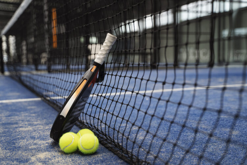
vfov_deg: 30.5
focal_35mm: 44
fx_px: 302
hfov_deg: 44.5
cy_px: 82
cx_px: 124
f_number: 2.8
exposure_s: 1/500
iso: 1600
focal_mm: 44
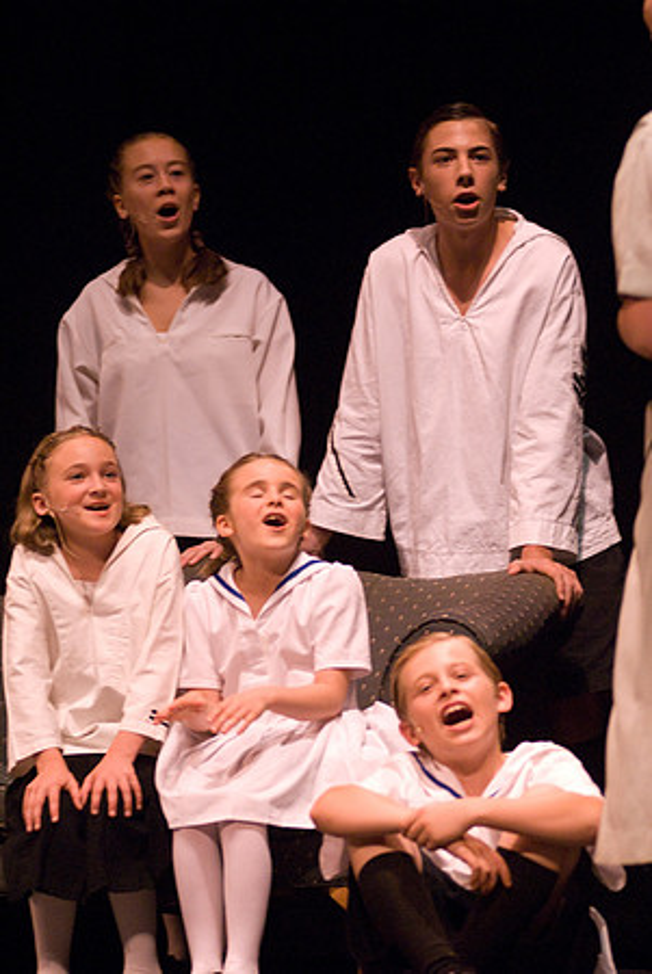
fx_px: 4716
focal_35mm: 174
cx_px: 326
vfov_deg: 11.8
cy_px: 487
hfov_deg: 7.9
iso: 1600
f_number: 2.8
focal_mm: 116
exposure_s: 1/250
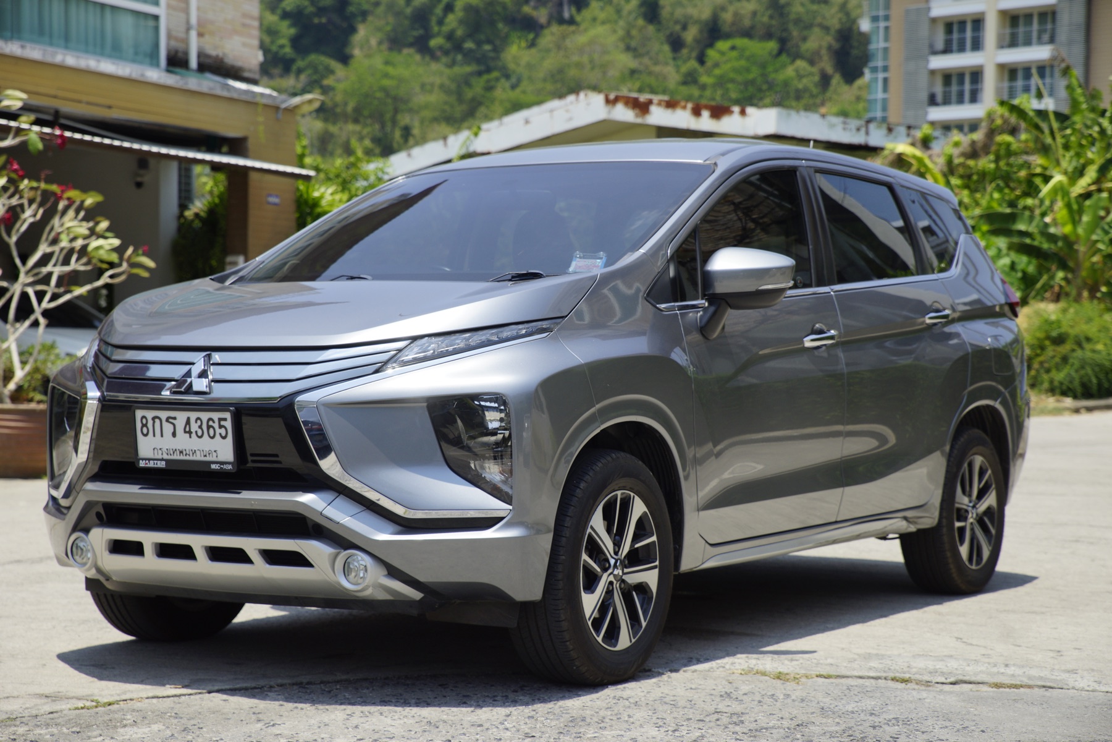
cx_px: 556
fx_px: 2162
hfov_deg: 28.8
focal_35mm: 70
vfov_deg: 19.5
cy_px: 371
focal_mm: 70
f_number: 5
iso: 160
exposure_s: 1/800
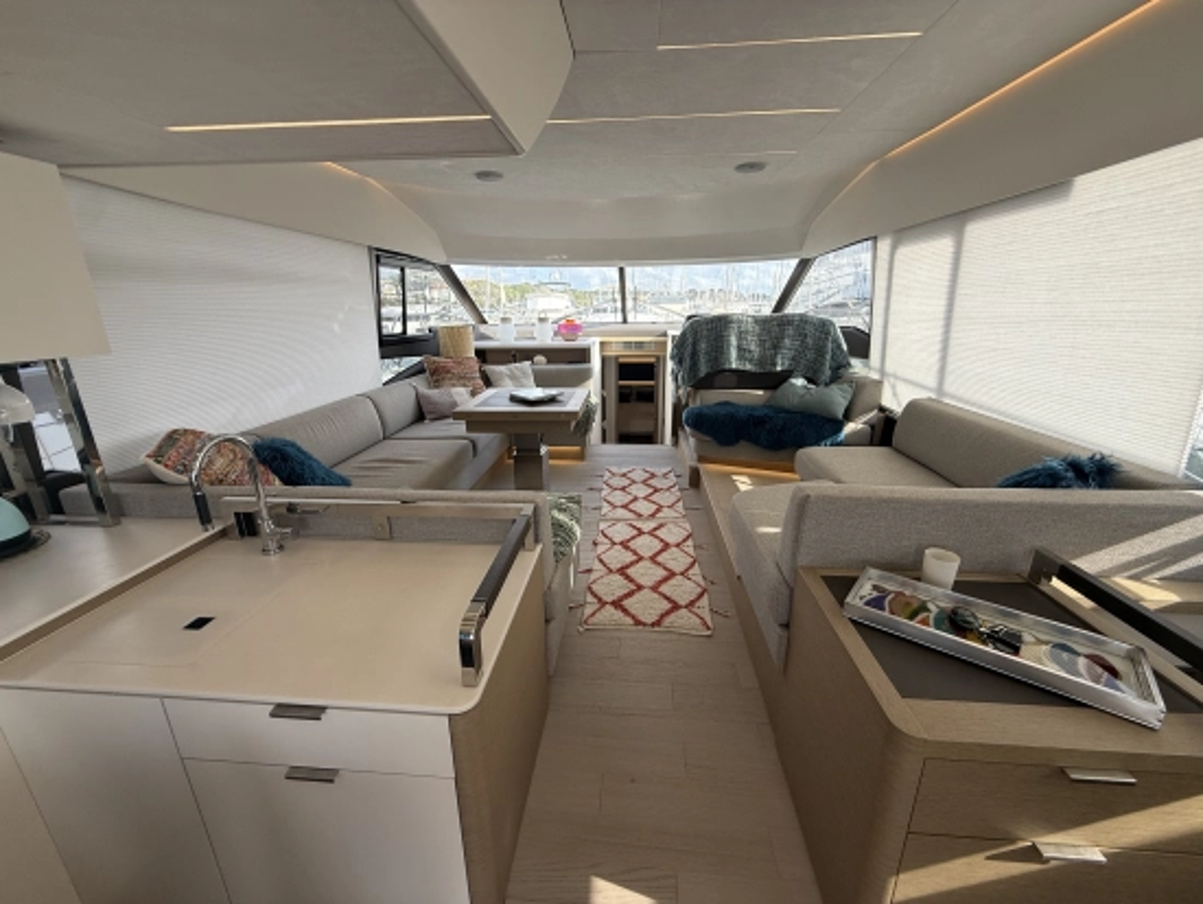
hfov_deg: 102.0
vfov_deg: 85.7
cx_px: 602
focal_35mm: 14
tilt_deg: -16.3
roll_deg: +0.7
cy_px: 452
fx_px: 487
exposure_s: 1/276
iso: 64
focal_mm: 2.22
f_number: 2.2
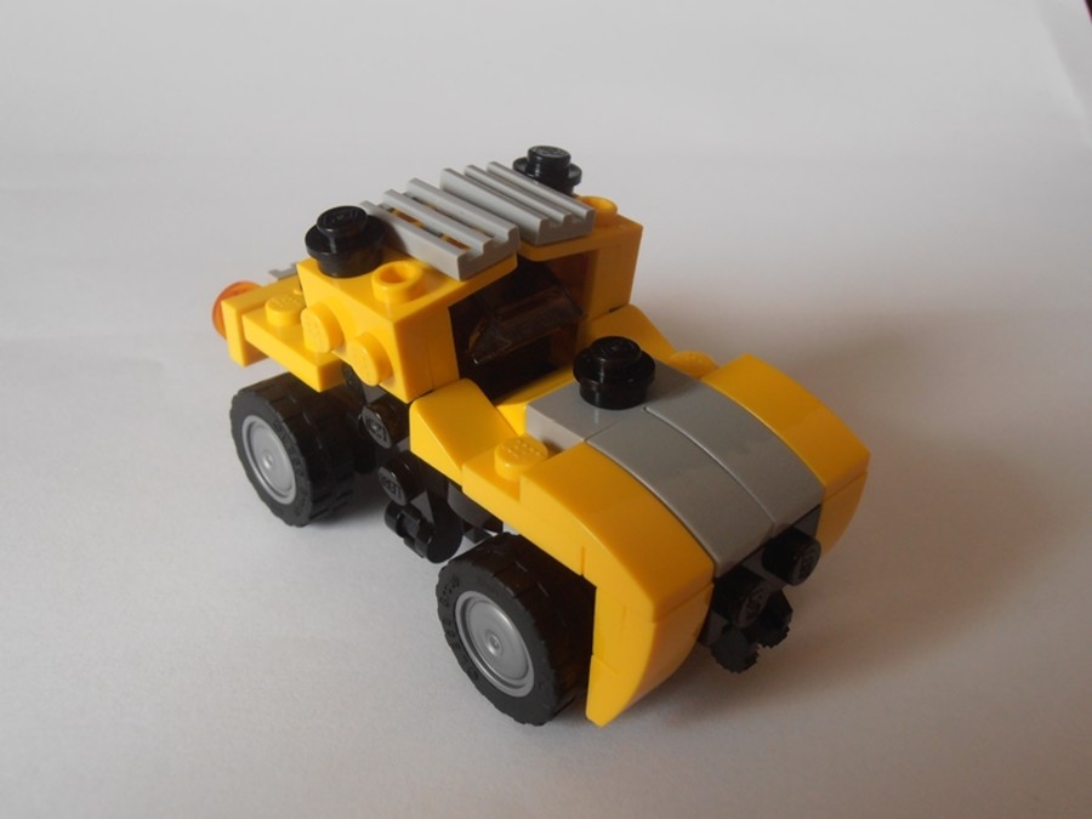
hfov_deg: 50.1
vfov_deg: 38.7
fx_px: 1167
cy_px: 410
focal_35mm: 37
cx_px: 546
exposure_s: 1/20
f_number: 3.9
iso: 125
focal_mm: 6.61
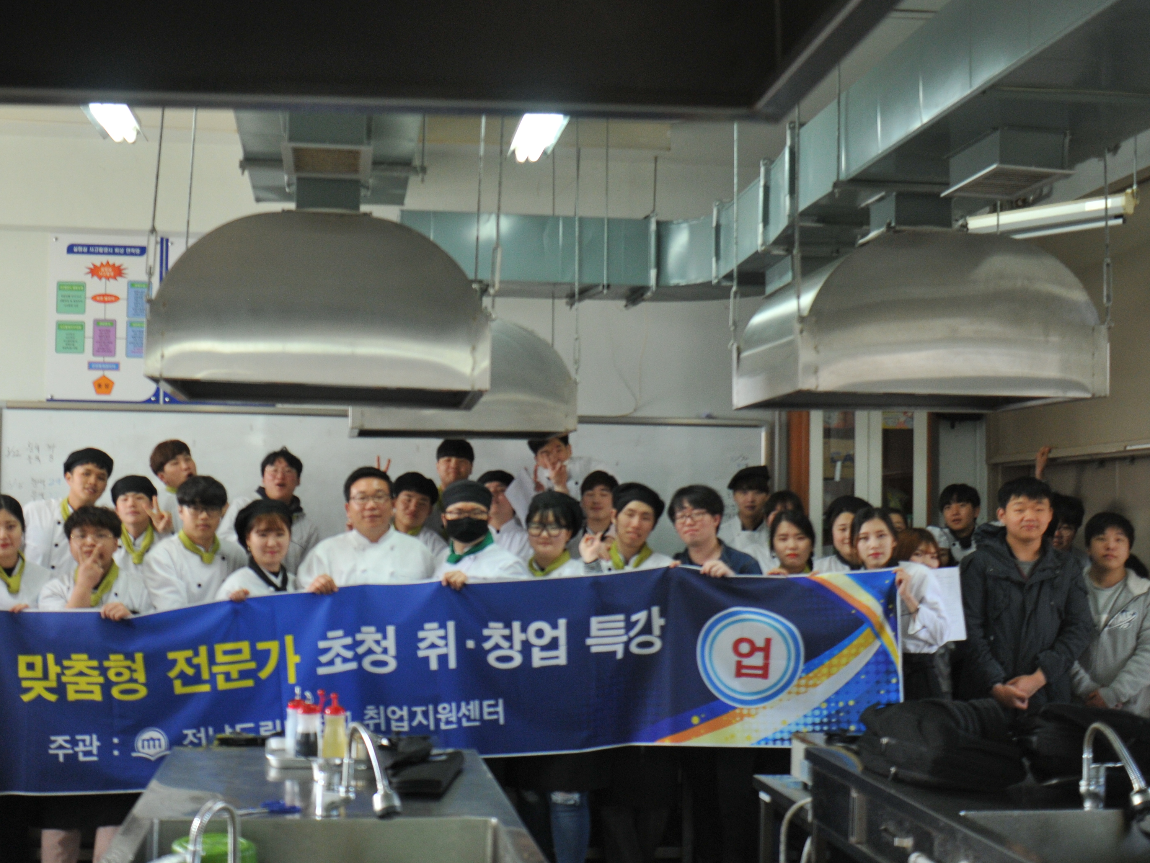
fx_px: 1229
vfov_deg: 38.6
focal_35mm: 37
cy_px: 496
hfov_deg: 49.9
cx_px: 469
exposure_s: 1/160
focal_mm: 18
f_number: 2.8
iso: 560
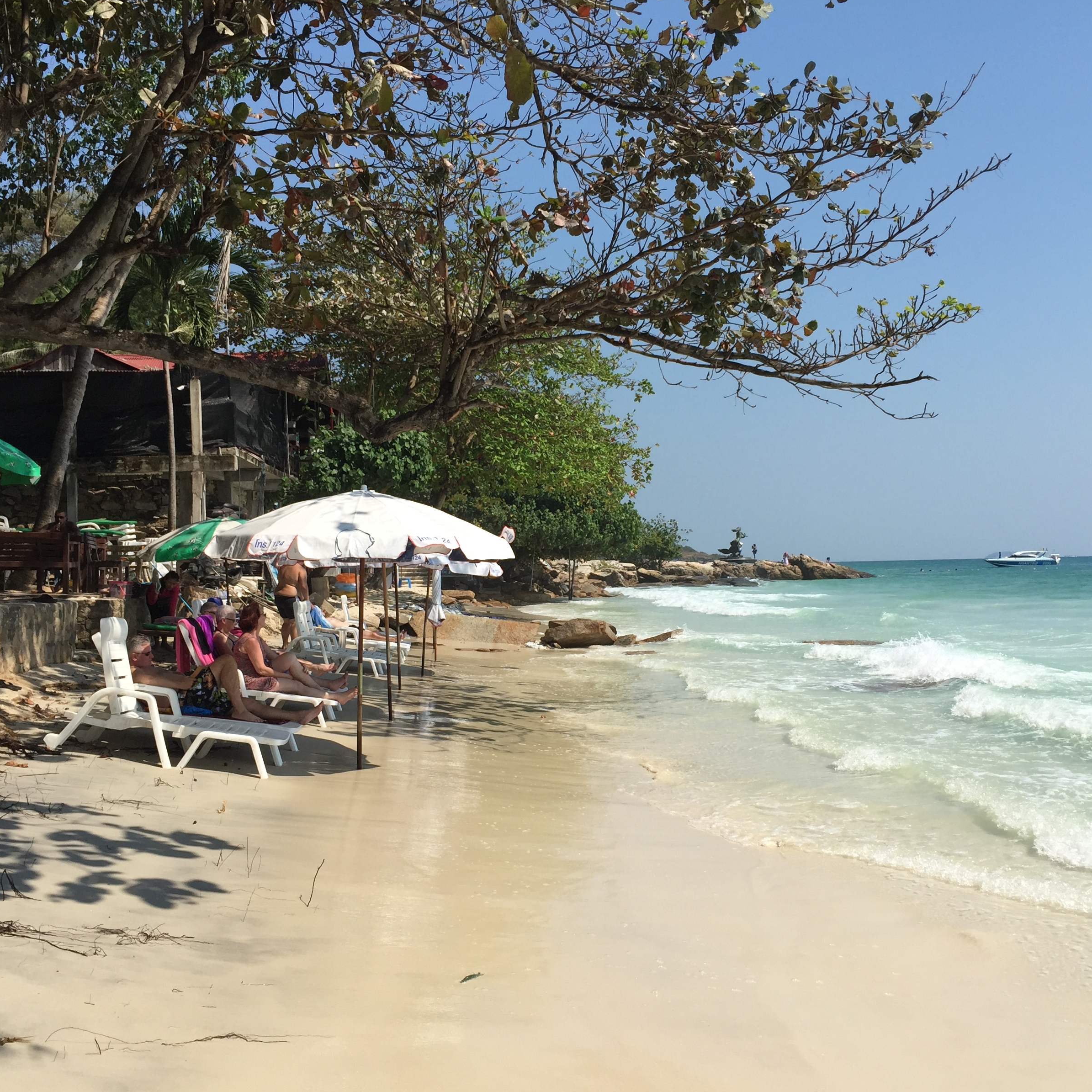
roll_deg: +0.0
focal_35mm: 35
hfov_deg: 47.2
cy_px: 555
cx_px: 540
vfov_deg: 47.2
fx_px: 1249
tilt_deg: +0.5
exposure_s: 1/2639
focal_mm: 4.15
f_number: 2.2
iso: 32
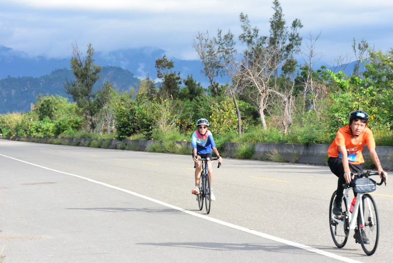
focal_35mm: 122
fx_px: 1333
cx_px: 196
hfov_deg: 16.8
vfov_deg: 11.3
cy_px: 132
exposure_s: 1/4000
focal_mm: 122
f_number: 16
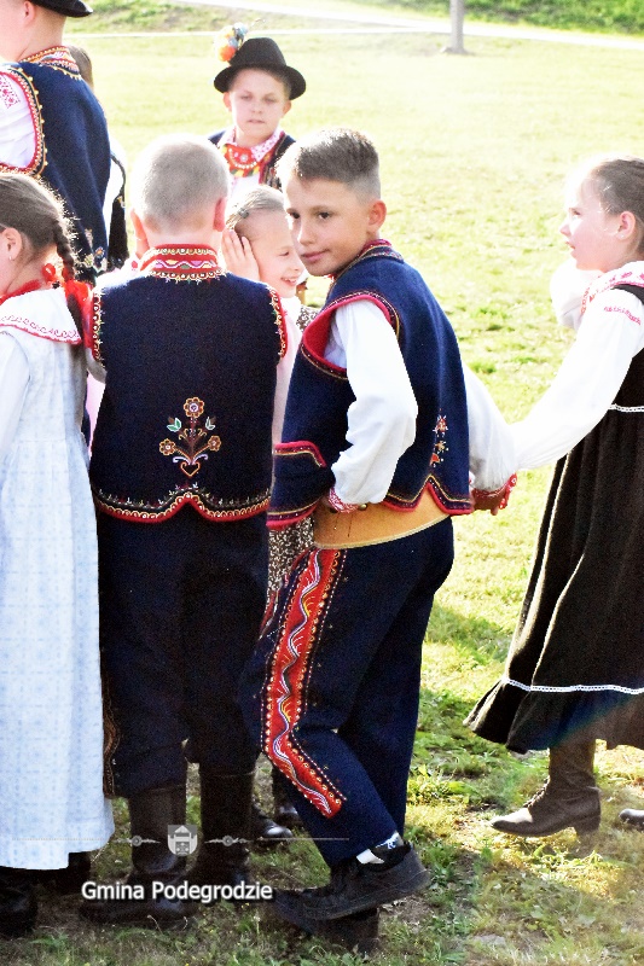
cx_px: 322
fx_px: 2818
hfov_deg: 13.0
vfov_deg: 19.5
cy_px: 483
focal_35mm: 105
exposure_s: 1/4000
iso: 25600
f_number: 11
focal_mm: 70
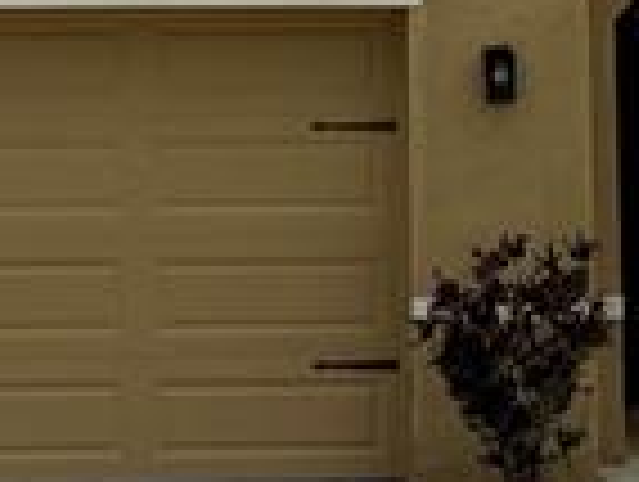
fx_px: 3199
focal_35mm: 173
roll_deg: +0.6
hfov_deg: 11.4
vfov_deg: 8.2
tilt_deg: +11.3
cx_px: 284
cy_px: -464
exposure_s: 1/10309
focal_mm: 6.76
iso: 80
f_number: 1.78
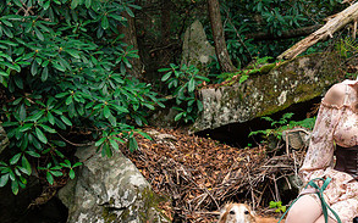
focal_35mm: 104
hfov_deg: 19.7
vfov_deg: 12.5
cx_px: 318
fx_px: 1014
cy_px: 173
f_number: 8
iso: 2000
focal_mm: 48
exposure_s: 1/320
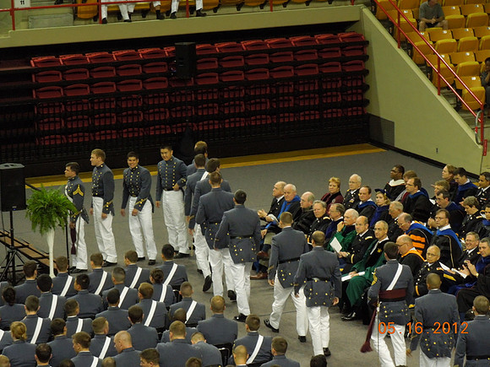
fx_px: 2137
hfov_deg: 13.1
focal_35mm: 151
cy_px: 184
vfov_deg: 9.8
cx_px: 245
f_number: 4.9
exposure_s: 1/60
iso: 800
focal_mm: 27.2
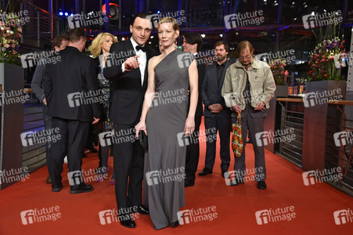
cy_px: 118
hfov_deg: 50.7
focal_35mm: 38
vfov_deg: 35.0
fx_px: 372
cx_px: 176
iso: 3200
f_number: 5
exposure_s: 1/250
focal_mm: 38
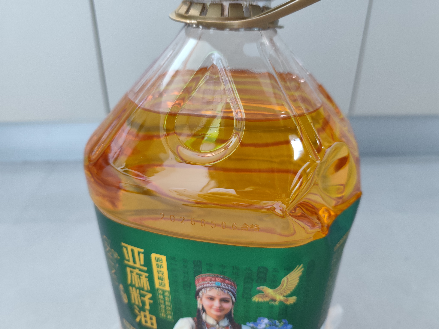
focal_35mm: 24
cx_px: 220
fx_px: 304
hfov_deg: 71.6
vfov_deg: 56.8
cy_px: 164
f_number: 1.6
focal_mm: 5.84
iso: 500
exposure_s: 1/50
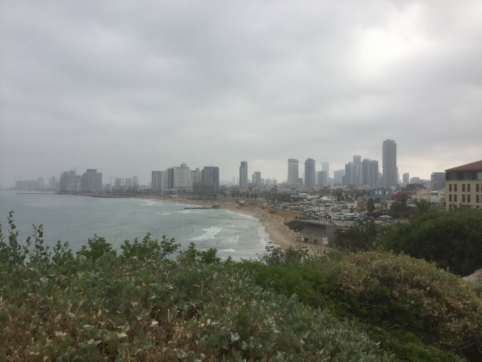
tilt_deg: +2.4
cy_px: 181
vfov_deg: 45.4
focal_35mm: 31
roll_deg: -0.3
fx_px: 432
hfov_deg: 58.4
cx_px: 241
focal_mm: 3.3
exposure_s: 1/1072
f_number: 2.4
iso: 25
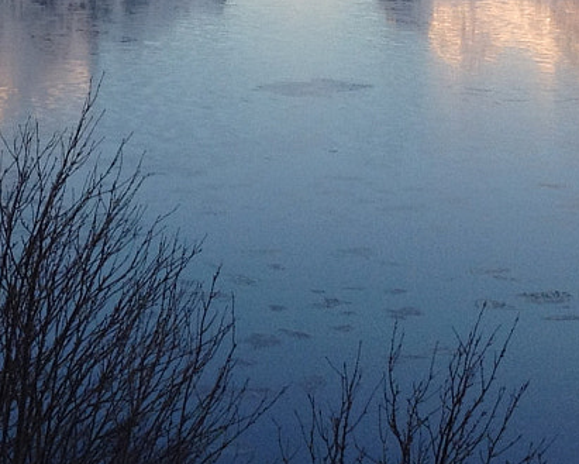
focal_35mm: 133
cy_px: -128
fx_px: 2280
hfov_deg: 14.4
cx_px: 169
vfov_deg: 11.3
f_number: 2.4
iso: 50
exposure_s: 1/383
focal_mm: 4.28
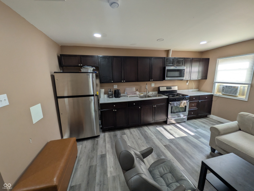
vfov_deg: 85.7
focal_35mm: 14
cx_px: 127
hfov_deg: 102.1
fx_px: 103
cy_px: 96
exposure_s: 1/112
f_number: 2.2
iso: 58
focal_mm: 1.85
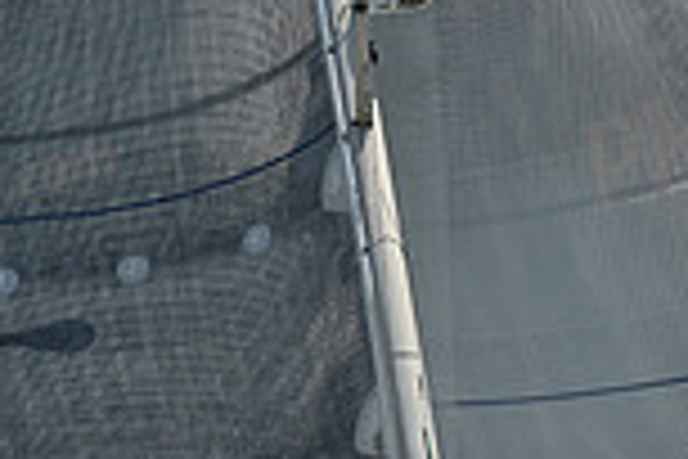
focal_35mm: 266
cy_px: 808
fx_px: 5083
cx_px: 351
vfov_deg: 5.1
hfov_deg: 7.7
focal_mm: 70
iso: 320
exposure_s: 1/800
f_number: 13
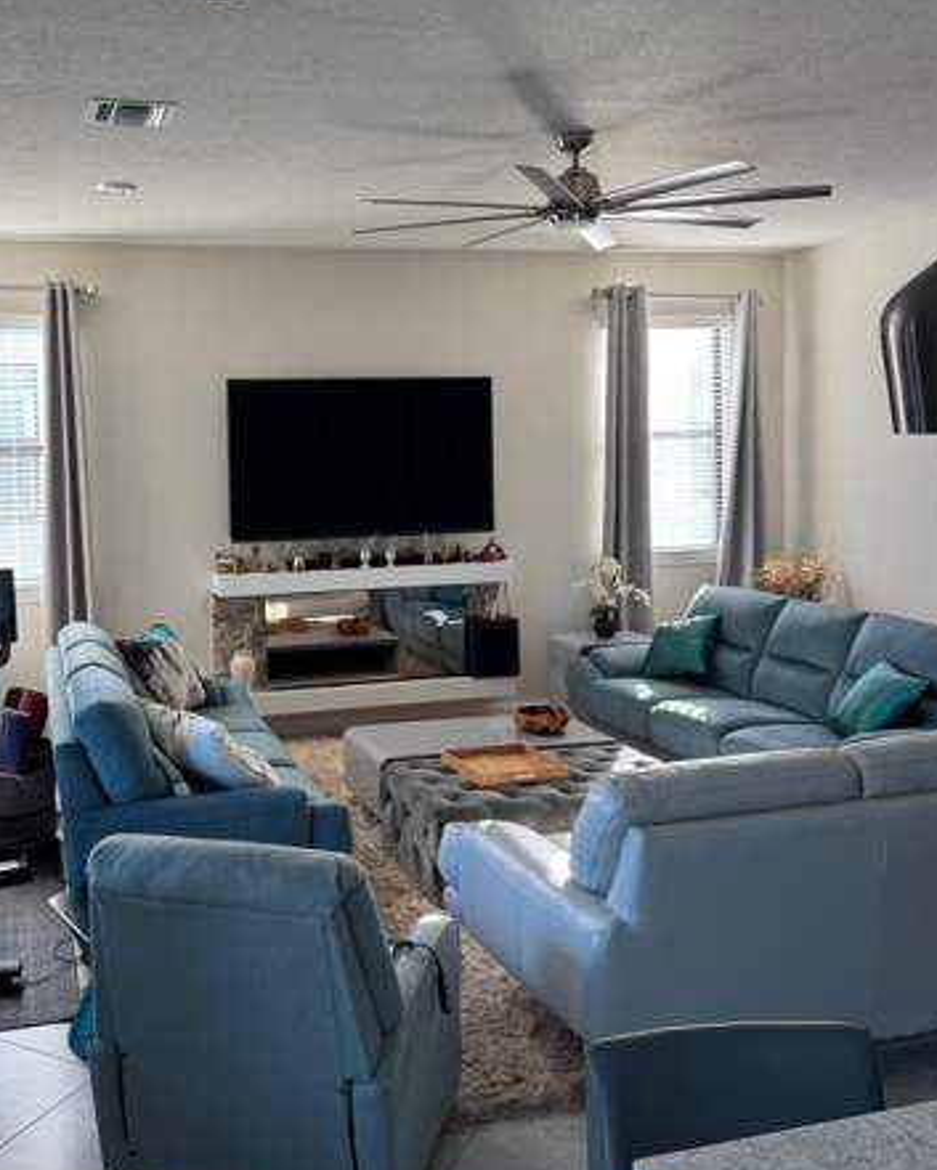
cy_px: 480
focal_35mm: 34
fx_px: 1178
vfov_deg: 52.5
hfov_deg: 42.8
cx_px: 313
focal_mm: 6.76
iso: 100
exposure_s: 1/121
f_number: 1.78
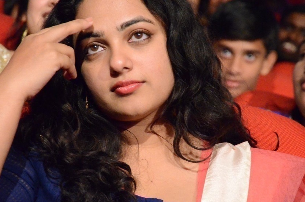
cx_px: 152
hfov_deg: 9.1
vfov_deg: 6.0
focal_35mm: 228
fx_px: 1926
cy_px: 93
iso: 8000
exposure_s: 1/125
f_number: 5.6
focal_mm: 105
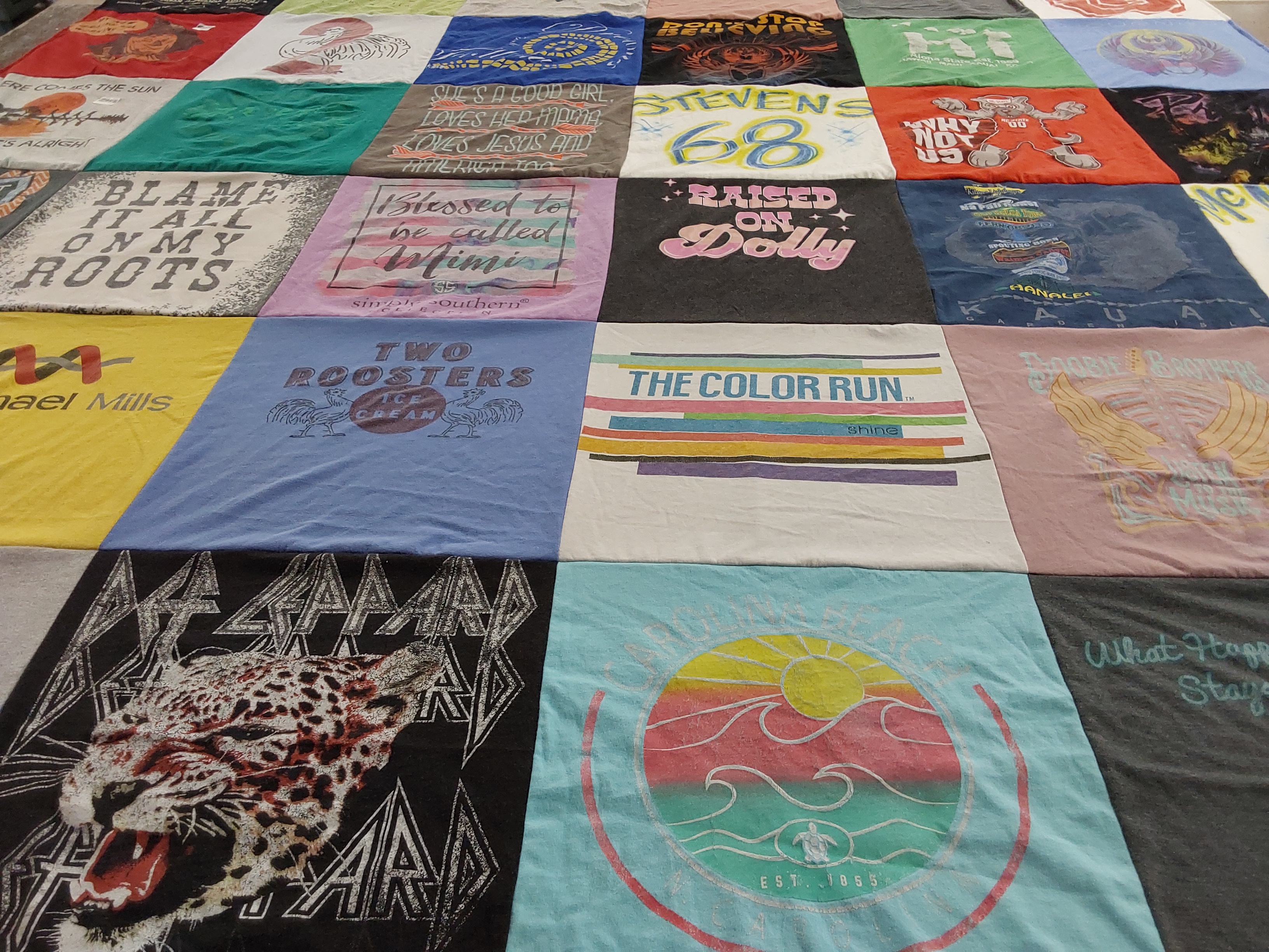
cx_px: 634
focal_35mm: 28
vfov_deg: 49.7
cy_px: 476
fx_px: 1026
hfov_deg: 63.4
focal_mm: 2.91
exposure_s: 1/50
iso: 80
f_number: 1.9
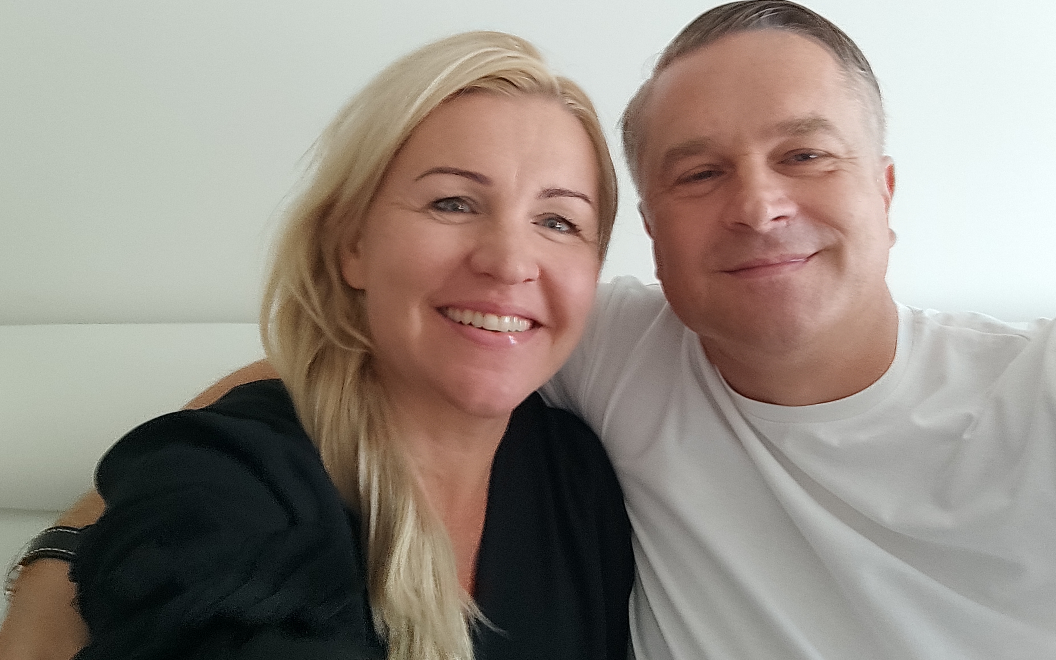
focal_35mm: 25
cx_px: 542
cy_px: 253
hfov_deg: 72.5
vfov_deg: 48.9
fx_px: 719
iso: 209
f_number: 2.45
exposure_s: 1/25
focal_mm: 3.27
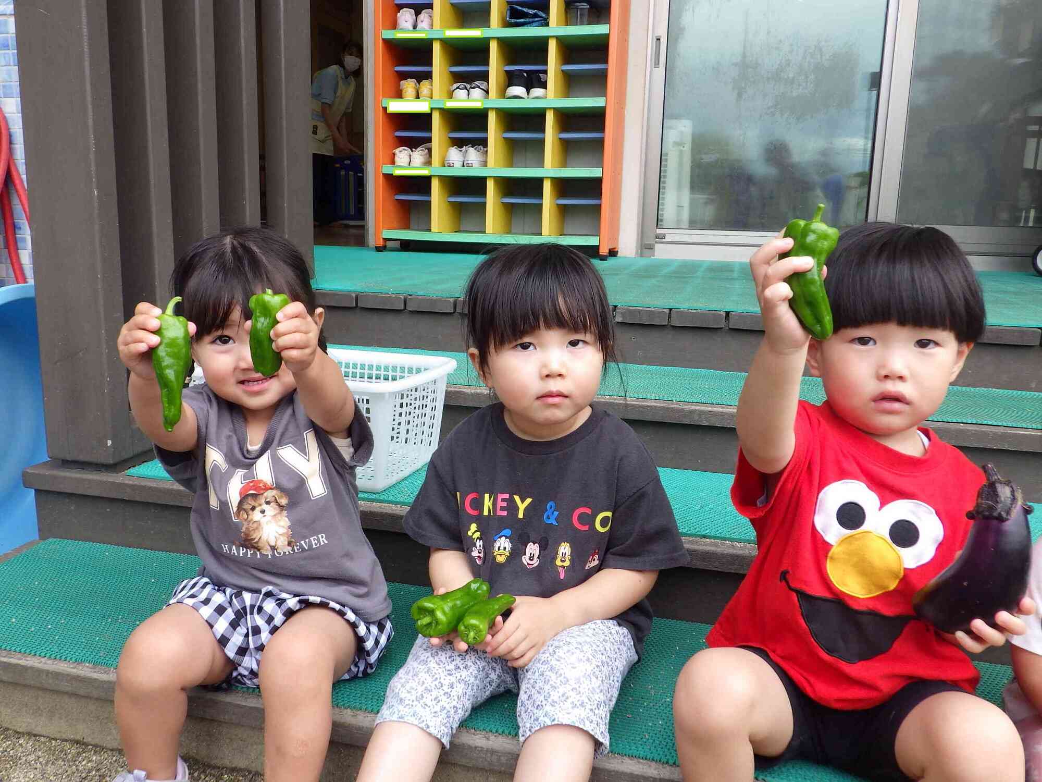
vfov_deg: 49.7
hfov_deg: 63.4
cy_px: 391
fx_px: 843
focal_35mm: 28
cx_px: 521
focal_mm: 5
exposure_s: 1/200
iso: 125
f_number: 4.2
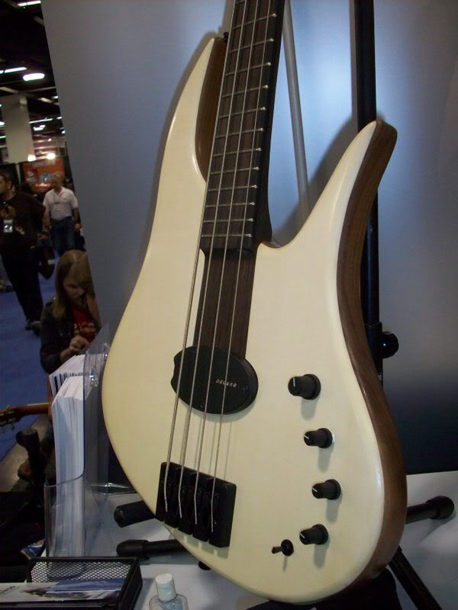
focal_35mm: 37
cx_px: 229
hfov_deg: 38.7
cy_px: 305
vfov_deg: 50.1
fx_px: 653
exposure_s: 1/45
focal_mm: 6.2
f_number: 2.8
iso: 160
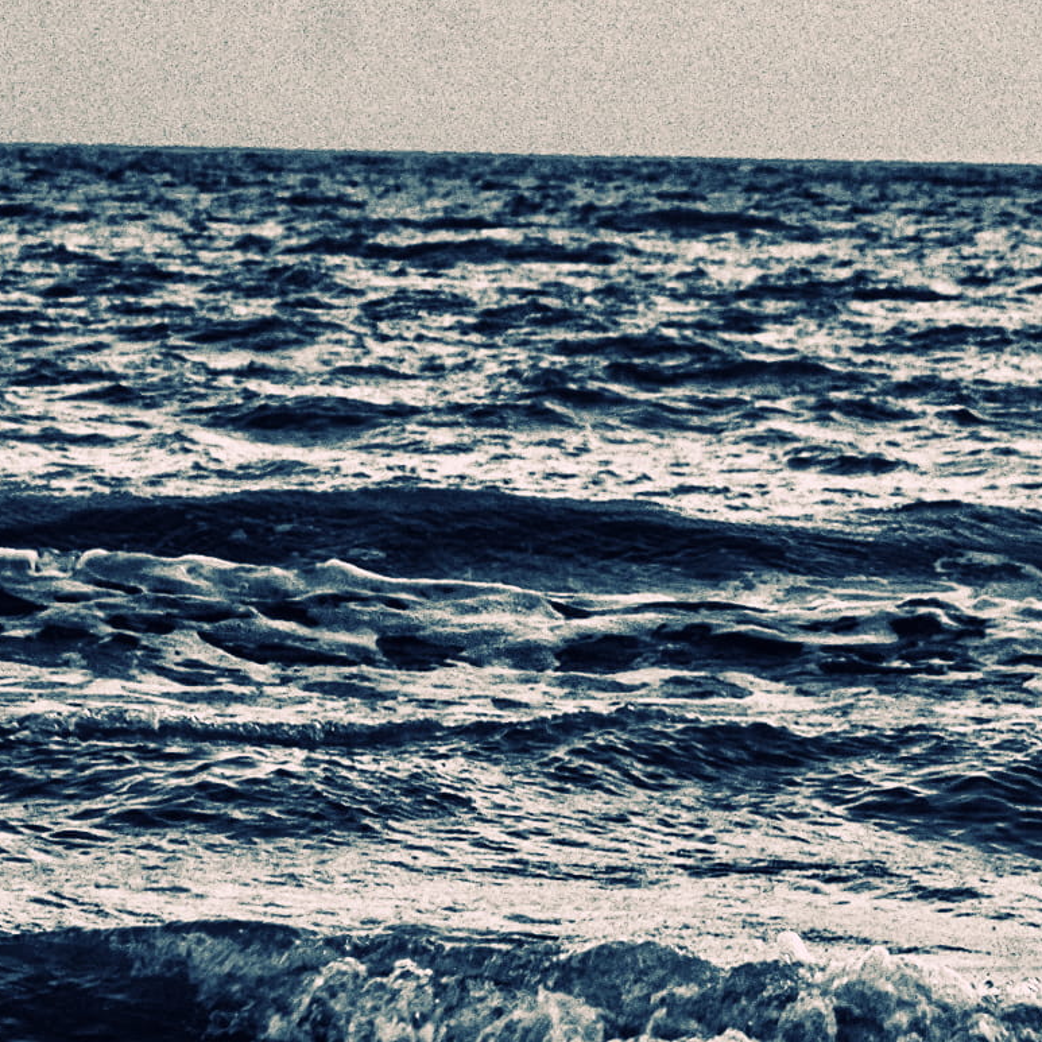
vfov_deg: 5.0
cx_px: 551
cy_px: 762
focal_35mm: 347
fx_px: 11817
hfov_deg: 5.0
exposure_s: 1/160
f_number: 5
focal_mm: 70
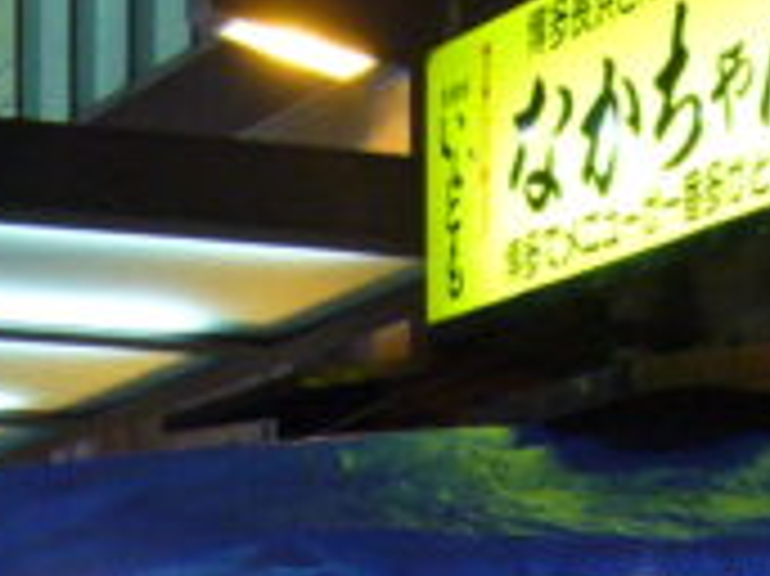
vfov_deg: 8.8
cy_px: 1206
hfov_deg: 12.6
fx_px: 3490
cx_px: 581
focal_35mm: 157
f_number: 2.8
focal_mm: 5.8
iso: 200
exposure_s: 1/8
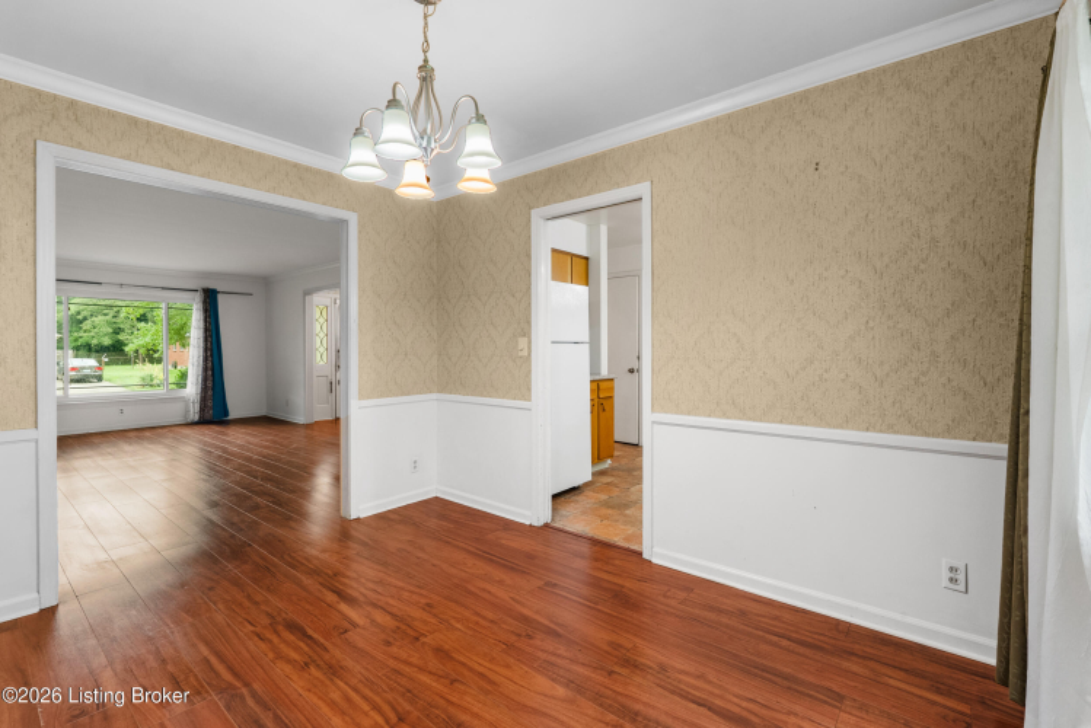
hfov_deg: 96.7
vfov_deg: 73.8
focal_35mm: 16
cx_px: 546
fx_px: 485
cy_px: 364
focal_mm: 16
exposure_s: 1/1.67
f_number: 11
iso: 400
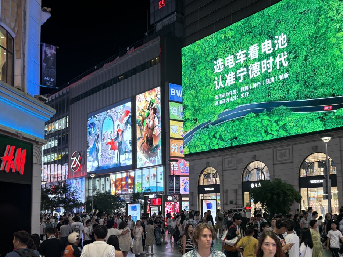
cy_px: 174
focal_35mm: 39
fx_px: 386
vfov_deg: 36.4
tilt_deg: +5.5
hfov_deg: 47.2
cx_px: 223
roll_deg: +1.8
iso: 125
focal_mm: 5.96
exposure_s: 1/120
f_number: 1.6
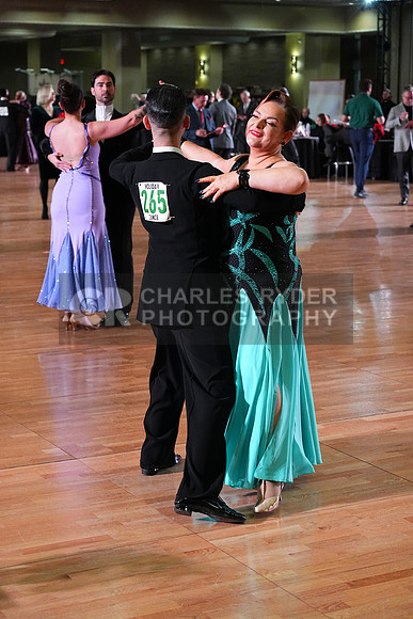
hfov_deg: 19.5
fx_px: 1204
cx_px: 206
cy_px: 310
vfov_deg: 28.8
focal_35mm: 70
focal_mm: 70
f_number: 5
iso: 6400
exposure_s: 1/400
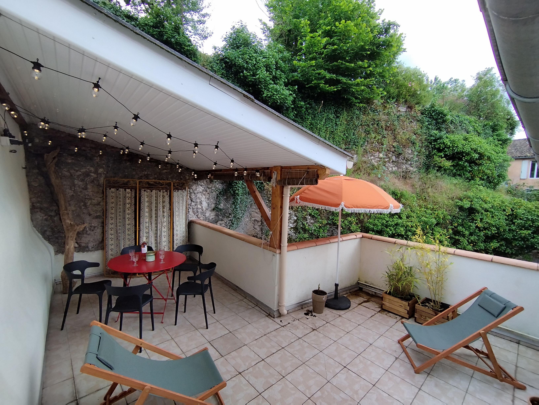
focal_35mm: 16
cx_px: 270
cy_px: 202
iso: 50
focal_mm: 1.65
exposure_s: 1/271
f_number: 2.2
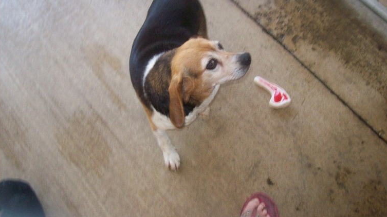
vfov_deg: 29.7
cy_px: 98
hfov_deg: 50.5
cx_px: 196
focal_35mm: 40
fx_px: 410
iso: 200
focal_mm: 6
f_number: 2.7
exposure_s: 1/64
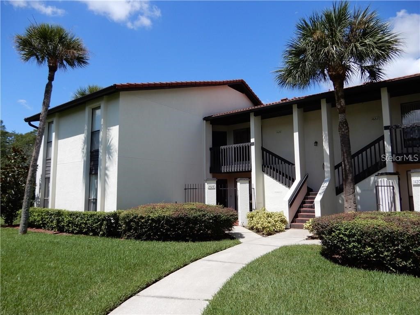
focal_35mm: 24
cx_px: 210
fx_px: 291
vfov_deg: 56.8
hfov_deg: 71.6
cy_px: 158
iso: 80
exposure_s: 1/1000
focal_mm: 4.3
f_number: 3.4
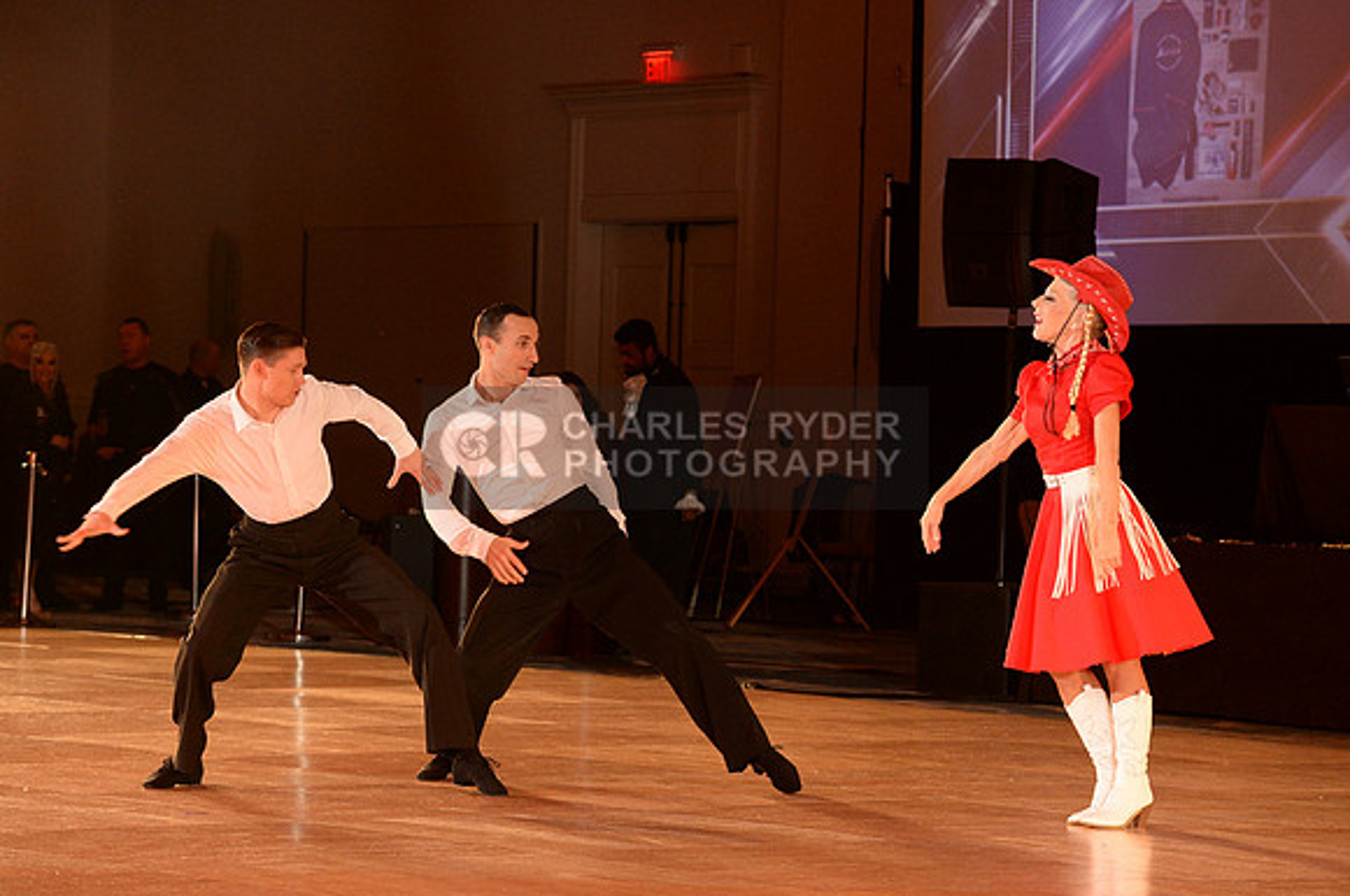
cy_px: 448
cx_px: 675
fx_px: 4868
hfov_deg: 15.8
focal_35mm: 130
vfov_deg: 10.5
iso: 4000
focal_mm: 130
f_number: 5.6
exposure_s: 1/250
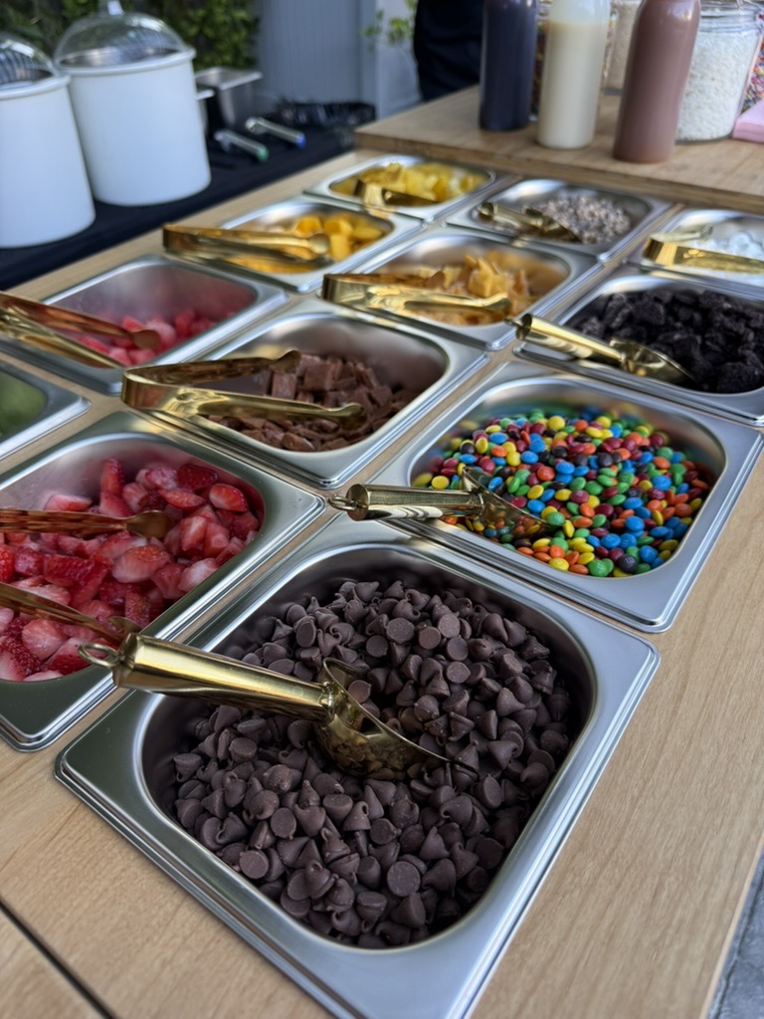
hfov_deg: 56.8
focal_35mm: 24
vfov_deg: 71.6
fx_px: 706
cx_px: 382
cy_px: 510
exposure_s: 1/129
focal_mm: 6.76
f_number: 1.78
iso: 80
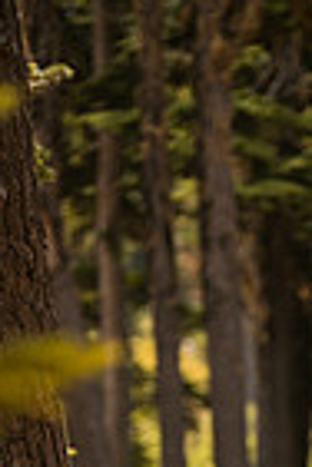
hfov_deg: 3.2
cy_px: 626
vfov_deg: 4.8
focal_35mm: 430
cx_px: 373
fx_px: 5590
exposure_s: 1/1600
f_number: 2.8
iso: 200
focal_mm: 135
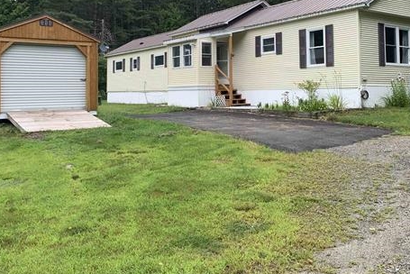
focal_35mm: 38
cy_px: 77
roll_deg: +0.8
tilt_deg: +3.9
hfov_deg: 50.7
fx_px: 433
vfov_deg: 34.5
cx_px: 197
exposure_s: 1/605
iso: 25
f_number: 1.8
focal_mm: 4.25
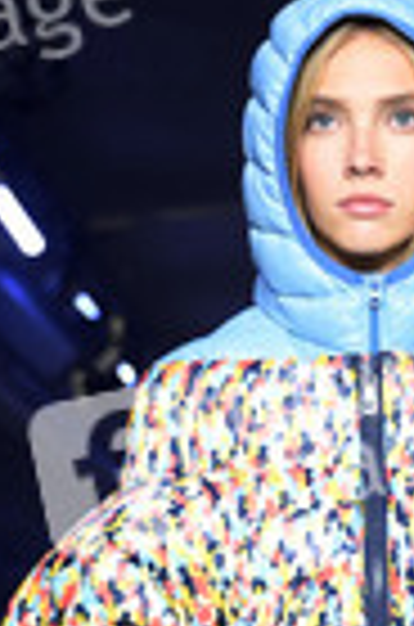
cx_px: 392
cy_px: 676
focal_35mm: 288
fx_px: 4993
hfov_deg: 4.7
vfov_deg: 7.1
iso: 8000
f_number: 5.6
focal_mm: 100
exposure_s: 1/400
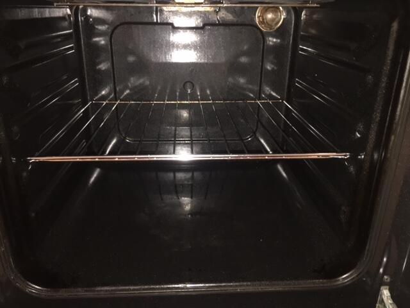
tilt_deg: -22.1
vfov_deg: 48.2
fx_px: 343
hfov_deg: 61.7
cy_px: 154
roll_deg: -0.8
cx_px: 205
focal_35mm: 29
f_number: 2.2
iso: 100
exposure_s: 1/17
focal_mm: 4.15
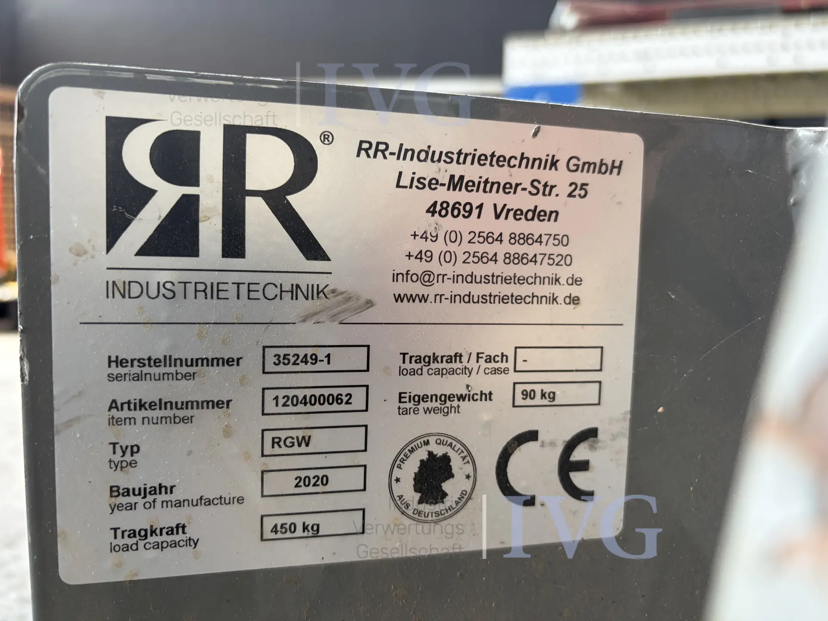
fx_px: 622
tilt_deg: -5.5
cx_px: 414
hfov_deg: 67.3
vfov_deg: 53.1
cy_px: 310
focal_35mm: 26
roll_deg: +0.1
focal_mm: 5.96
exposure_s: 1/121
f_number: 1.6
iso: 125
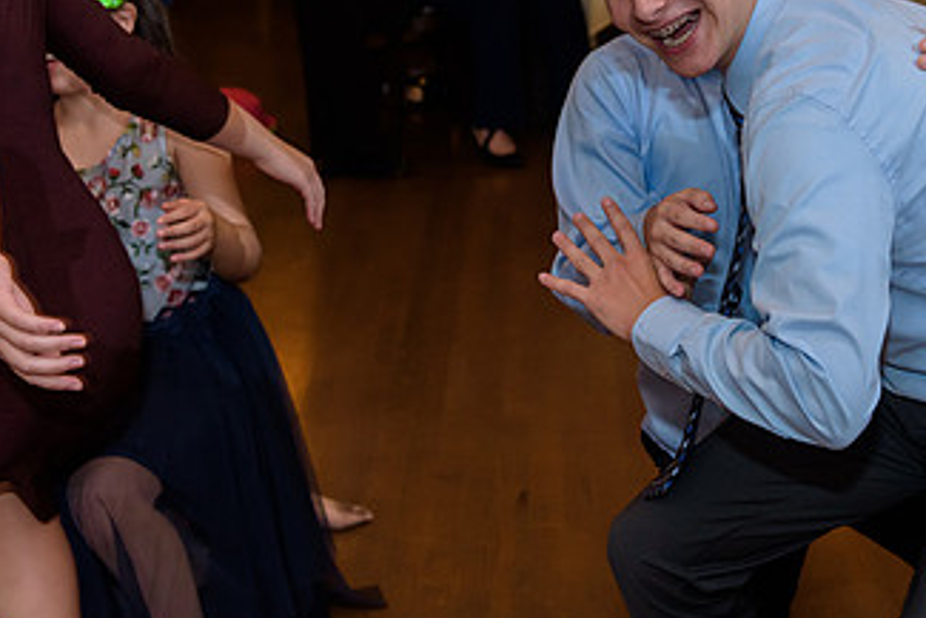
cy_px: 115
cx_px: 749
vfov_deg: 18.0
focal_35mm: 75
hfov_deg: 26.4
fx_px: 1930
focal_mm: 42
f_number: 3.2
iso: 1600
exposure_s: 1/125
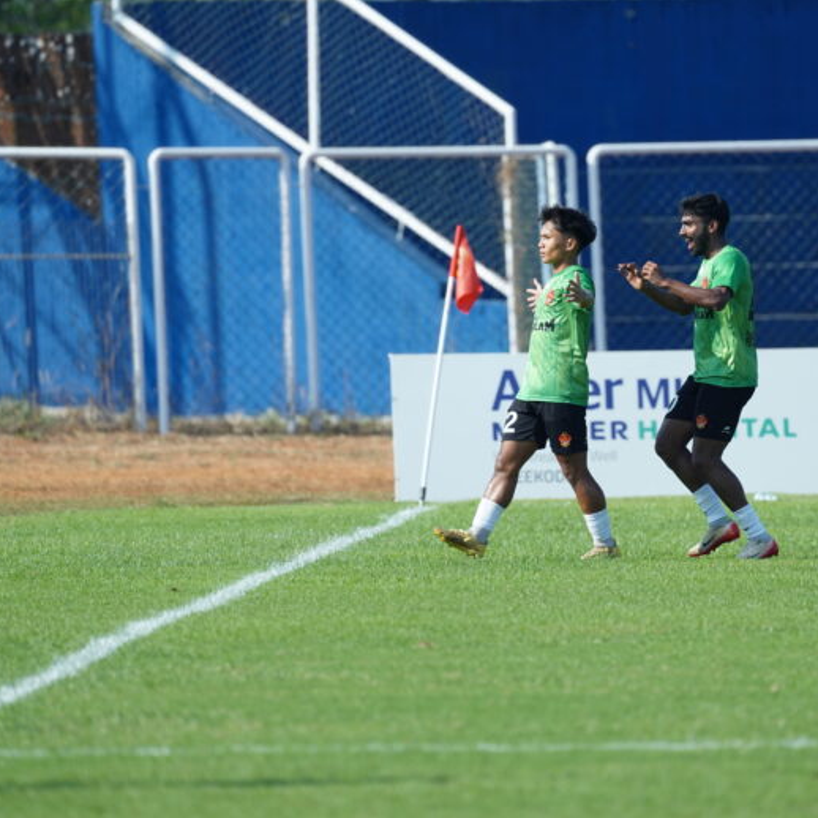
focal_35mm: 768
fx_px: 20533
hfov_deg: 2.3
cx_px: 453
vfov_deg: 2.3
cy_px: 409
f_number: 6.3
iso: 500
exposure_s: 1/1250
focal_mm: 600
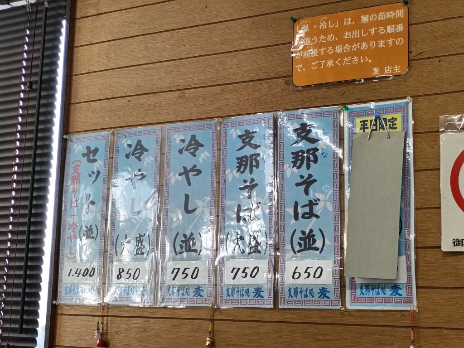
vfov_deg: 24.8
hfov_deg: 32.7
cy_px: 174
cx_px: 232
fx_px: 791
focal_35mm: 59
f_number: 1.7
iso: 250
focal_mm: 4.7
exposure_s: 1/60
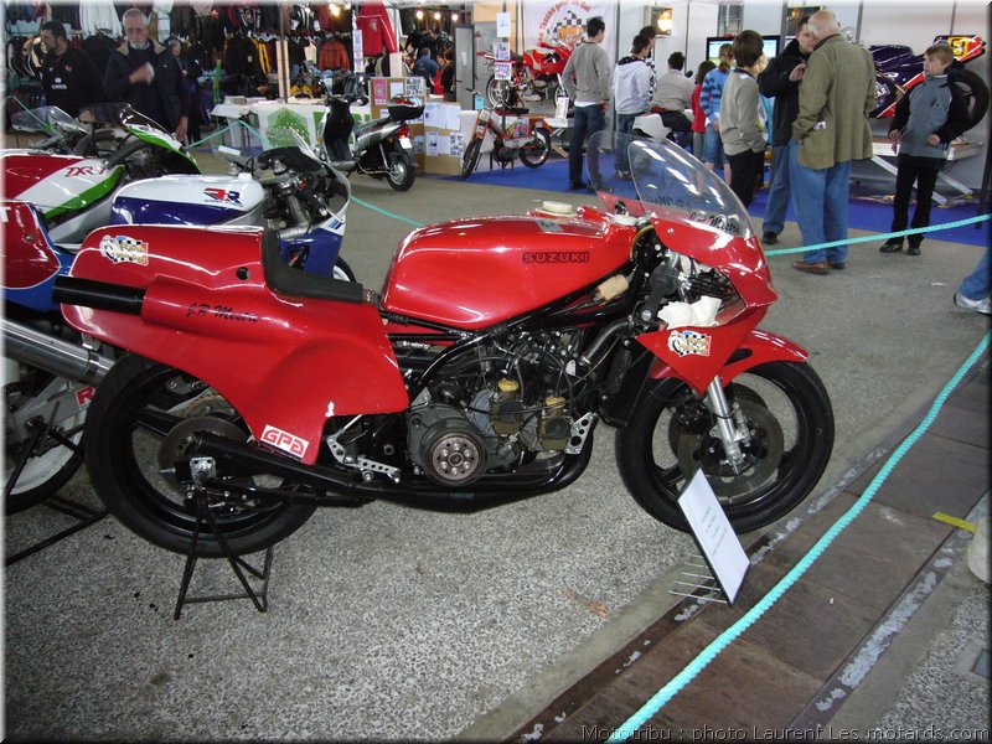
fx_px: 860
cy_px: 372
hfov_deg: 60.0
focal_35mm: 30
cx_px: 496
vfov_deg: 46.8
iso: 200
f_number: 2.9
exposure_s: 1/30
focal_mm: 4.9
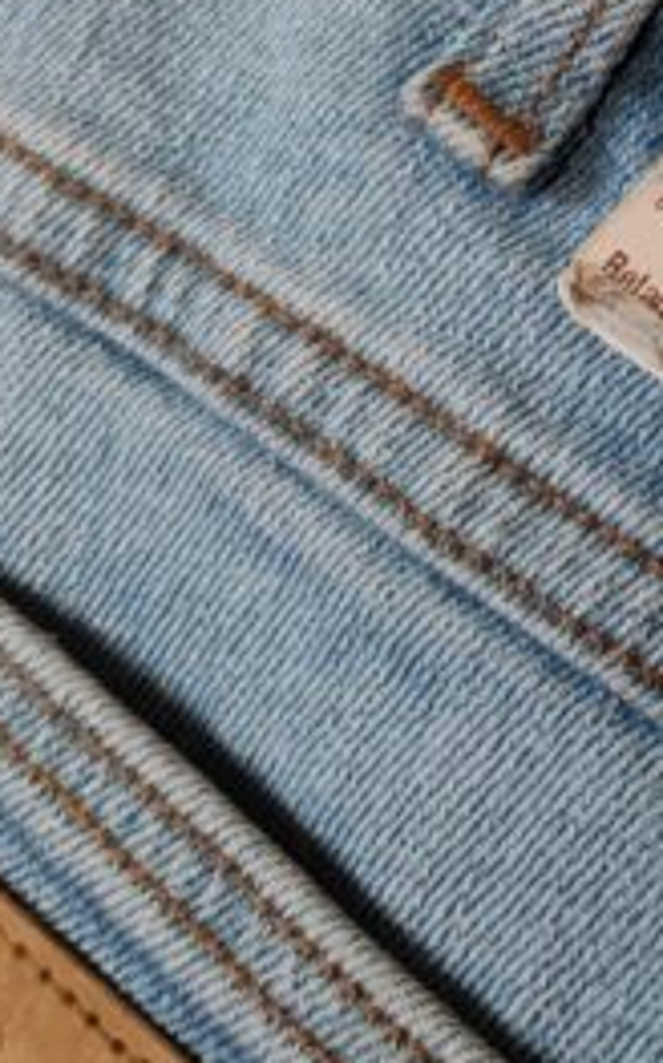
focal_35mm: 87
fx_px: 2519
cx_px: 1189
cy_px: -57
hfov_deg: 13.5
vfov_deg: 22.7
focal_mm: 6.12
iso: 1600
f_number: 1.9
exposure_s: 1/100
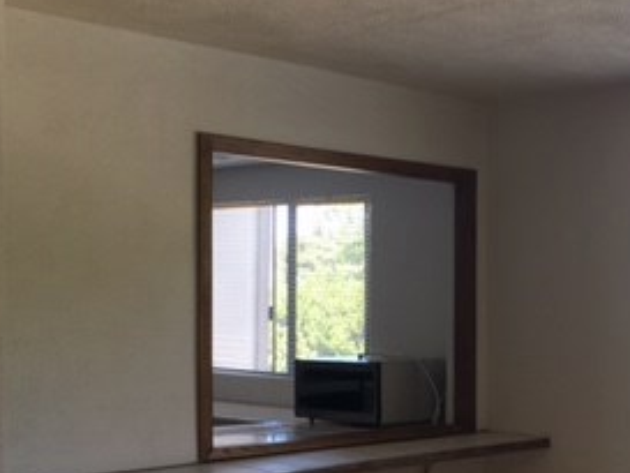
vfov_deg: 21.5
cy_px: 337
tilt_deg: -0.1
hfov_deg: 28.1
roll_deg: +0.2
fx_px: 1238
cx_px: 480
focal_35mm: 68
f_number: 2.2
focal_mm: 4.15
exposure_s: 1/60
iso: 32
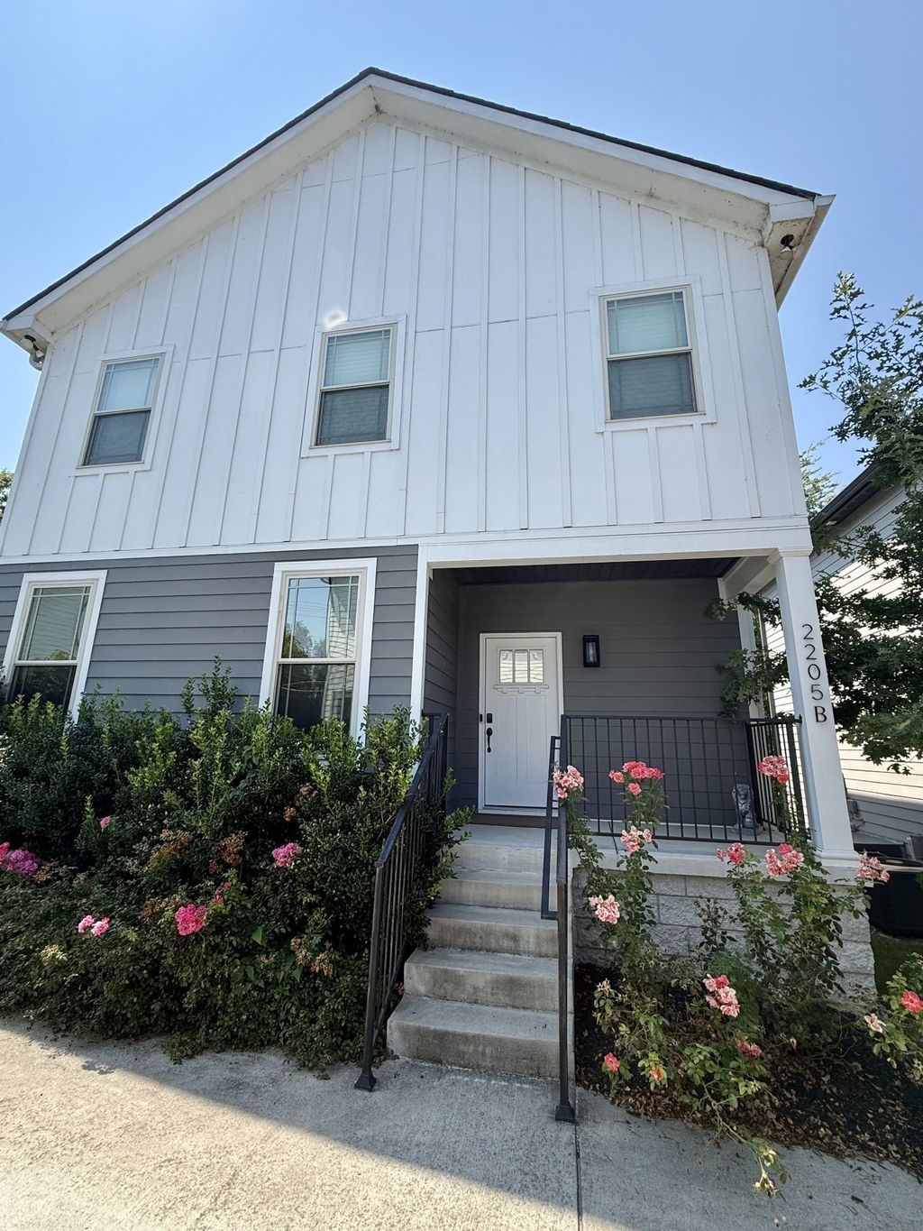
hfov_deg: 85.7
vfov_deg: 102.1
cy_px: 616
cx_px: 462
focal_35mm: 14
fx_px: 498
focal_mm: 2.22
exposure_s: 1/1087
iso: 50
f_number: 2.2
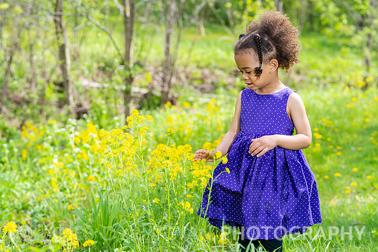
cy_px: 126
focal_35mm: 85
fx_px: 893
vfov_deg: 16.1
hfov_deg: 23.9
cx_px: 189
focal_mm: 85
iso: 100
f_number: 5
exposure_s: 1/160
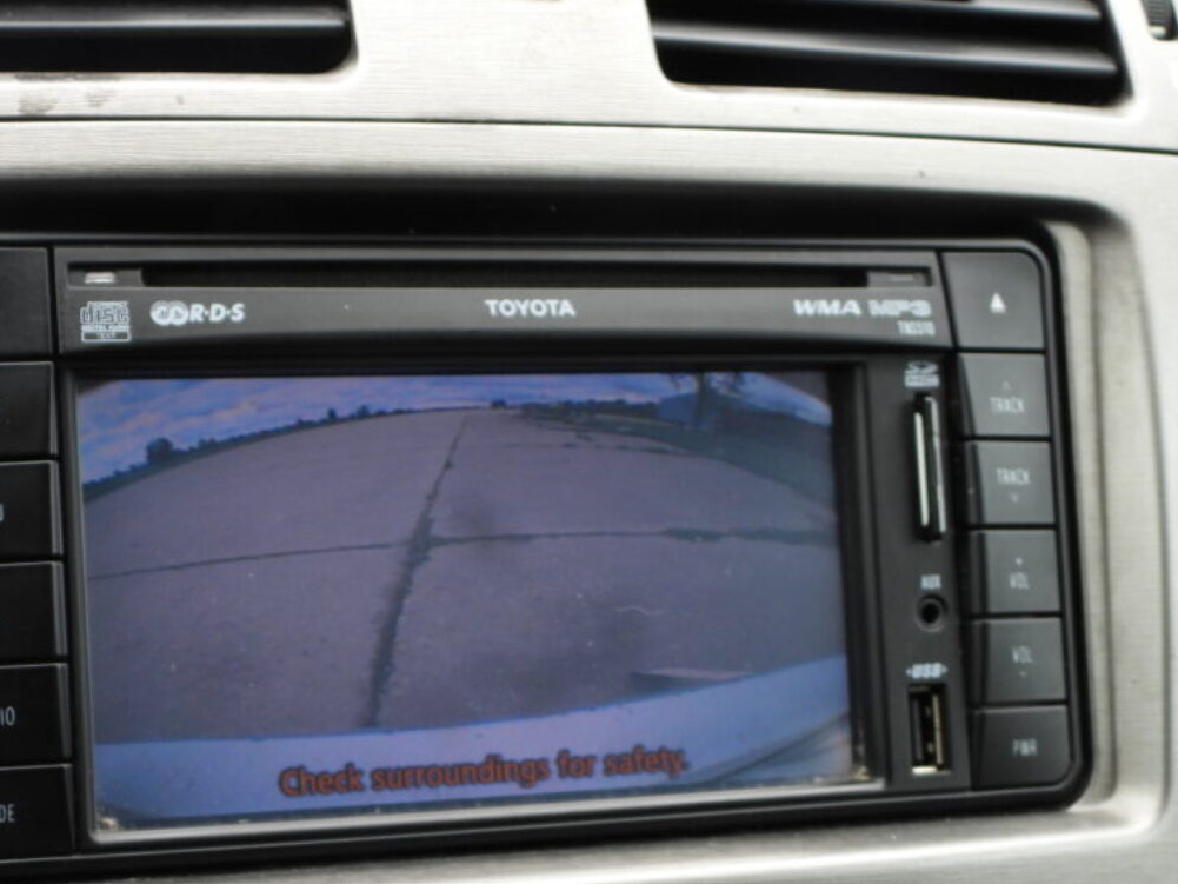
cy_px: 596
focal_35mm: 80
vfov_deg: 18.4
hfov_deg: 24.4
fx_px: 2723
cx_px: 511
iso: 100
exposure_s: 1/100
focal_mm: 9
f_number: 3.2
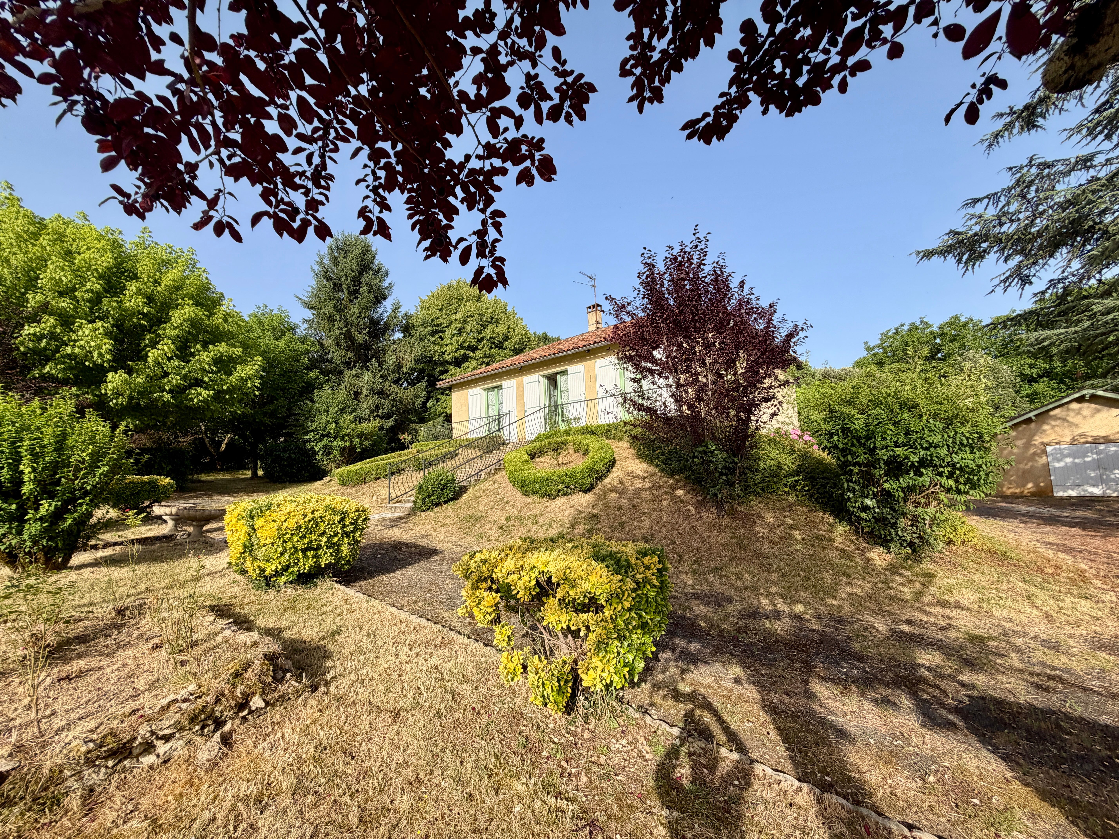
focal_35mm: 14
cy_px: 420
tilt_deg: +6.8
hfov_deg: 102.1
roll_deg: +2.6
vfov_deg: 85.7
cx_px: 560
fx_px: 453
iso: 40
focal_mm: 2.22
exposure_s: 1/770
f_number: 2.2
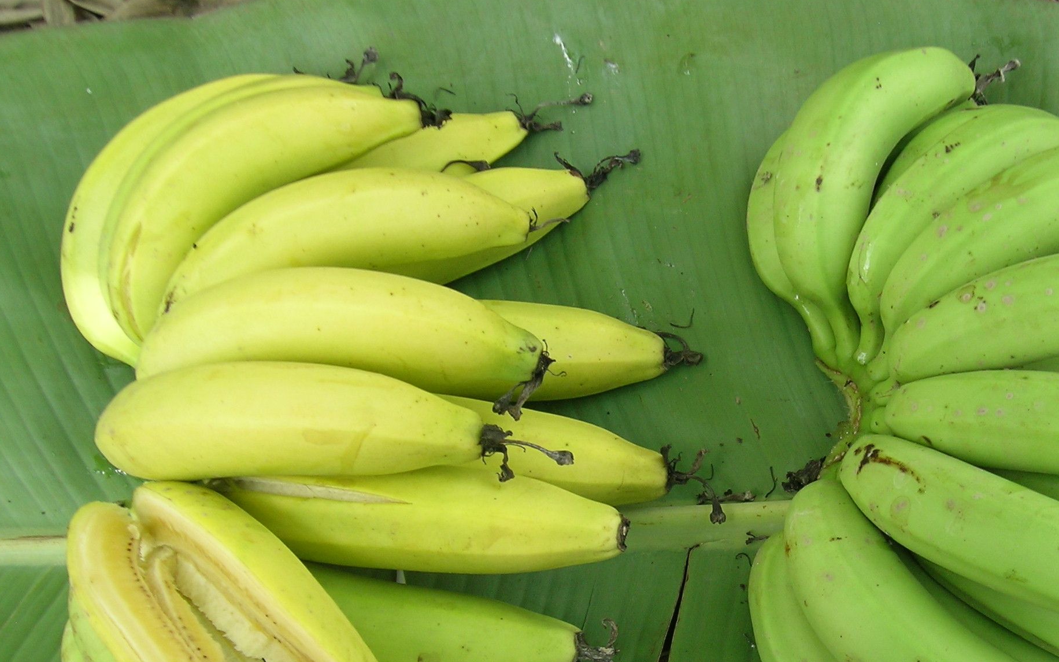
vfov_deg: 30.1
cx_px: 727
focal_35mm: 42
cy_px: 490
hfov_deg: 46.3
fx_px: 1212
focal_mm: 5.8
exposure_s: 1/92.5
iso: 50
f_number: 3.5
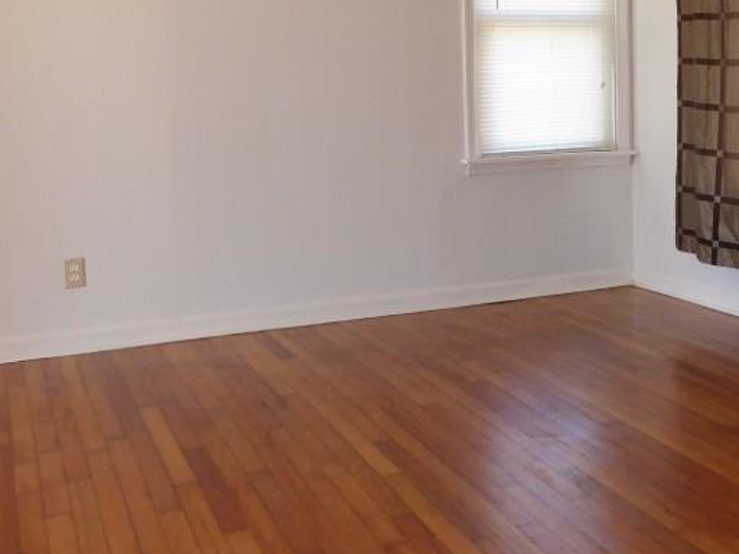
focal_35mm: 48
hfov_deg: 37.8
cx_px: 618
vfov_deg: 29.9
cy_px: 154
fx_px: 1025
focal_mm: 4.3
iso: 320
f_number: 3.3
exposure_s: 1/60
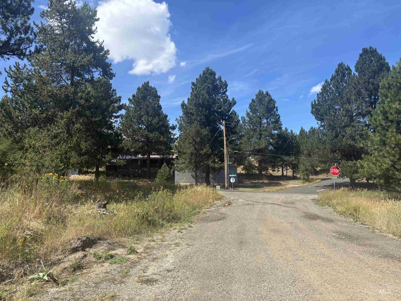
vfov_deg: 53.1
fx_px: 301
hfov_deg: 67.3
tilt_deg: +8.3
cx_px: 200
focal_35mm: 26
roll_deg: -0.8
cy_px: 150
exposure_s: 1/1783
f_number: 1.6
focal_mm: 5.96
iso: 50
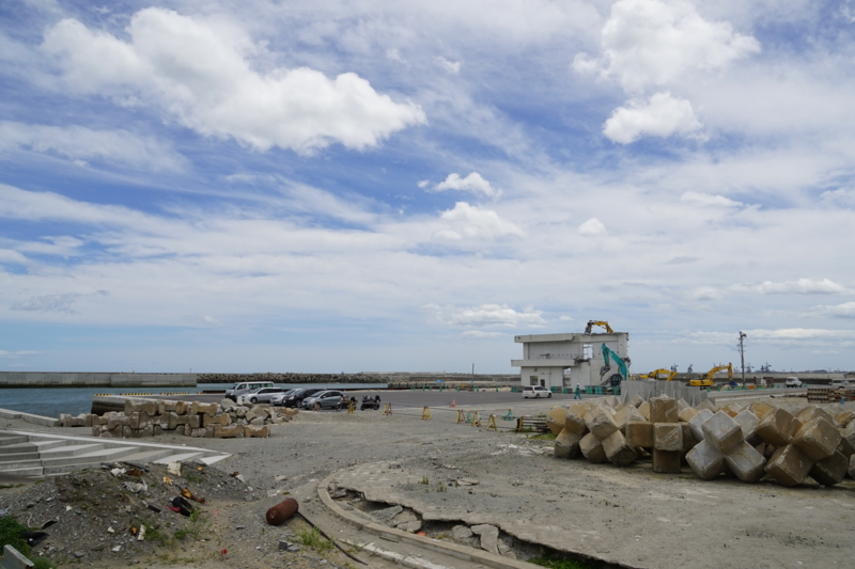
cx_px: 428
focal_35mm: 27
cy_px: 284
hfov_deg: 67.4
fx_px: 641
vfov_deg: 47.9
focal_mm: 18
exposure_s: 1/200
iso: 100
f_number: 13
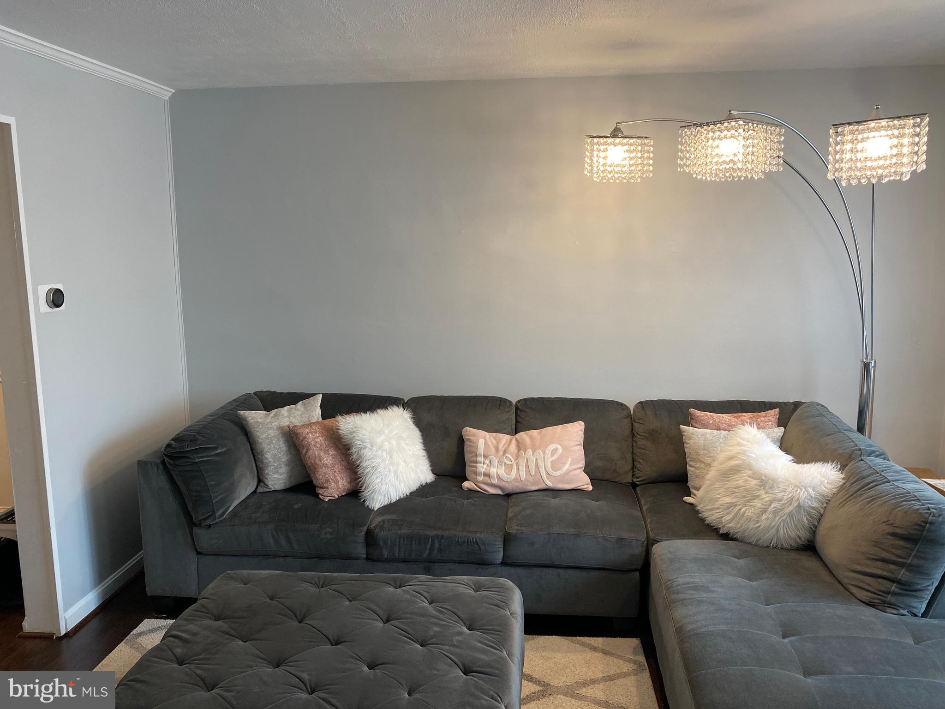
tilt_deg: -10.2
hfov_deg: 67.3
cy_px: 354
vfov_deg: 53.1
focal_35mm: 26
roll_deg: +1.1
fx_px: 710
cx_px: 472
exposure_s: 1/60
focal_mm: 4.25
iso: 100
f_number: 1.8
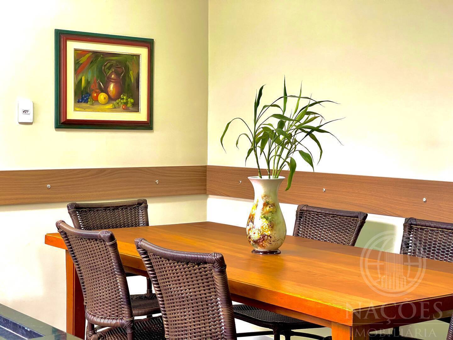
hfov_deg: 30.3
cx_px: 226
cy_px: 170
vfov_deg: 22.9
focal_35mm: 64
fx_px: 838
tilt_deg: -4.0
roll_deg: -0.9
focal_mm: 7.5
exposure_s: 1/78
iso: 200
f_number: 2.2
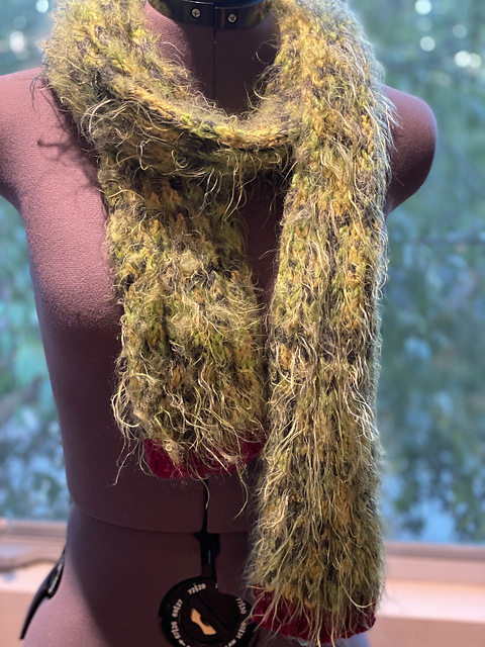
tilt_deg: -10.5
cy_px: 324
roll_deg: +0.6
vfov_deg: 36.8
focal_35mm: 52
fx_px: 971
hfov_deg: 28.0
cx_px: 242
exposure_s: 1/40
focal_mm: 6
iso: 400
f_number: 2
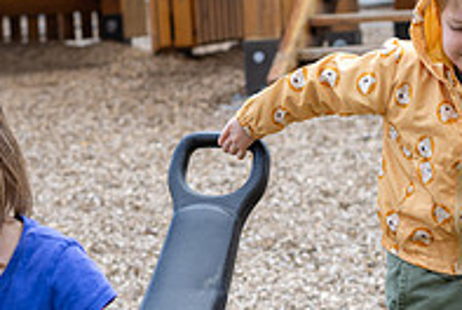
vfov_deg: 9.4
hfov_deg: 13.9
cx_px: 284
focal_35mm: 147
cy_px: 220
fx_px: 1889
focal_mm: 50
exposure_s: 1/500
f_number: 4
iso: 100
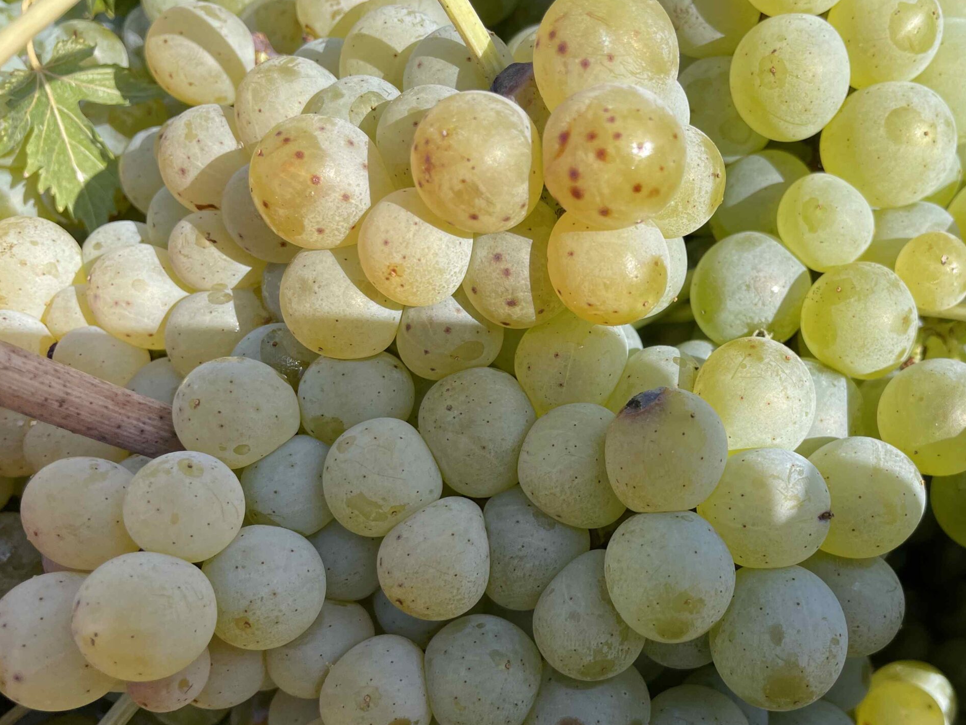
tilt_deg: -51.9
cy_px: 445
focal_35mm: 35
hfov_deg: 51.6
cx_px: 647
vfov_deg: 40.5
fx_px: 977
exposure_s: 1/1742
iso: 32
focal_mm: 4.2
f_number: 1.6
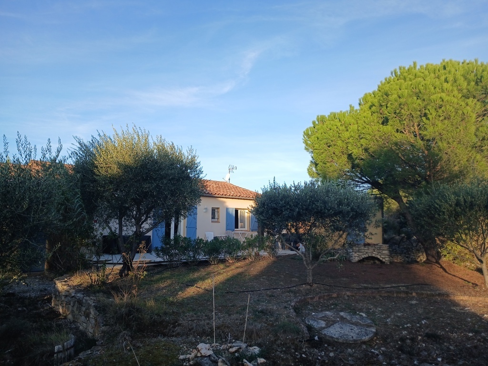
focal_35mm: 26
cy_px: 183
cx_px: 244
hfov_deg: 67.3
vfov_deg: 53.1
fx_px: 367
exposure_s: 1/197
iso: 20
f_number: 1.8
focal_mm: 3.98
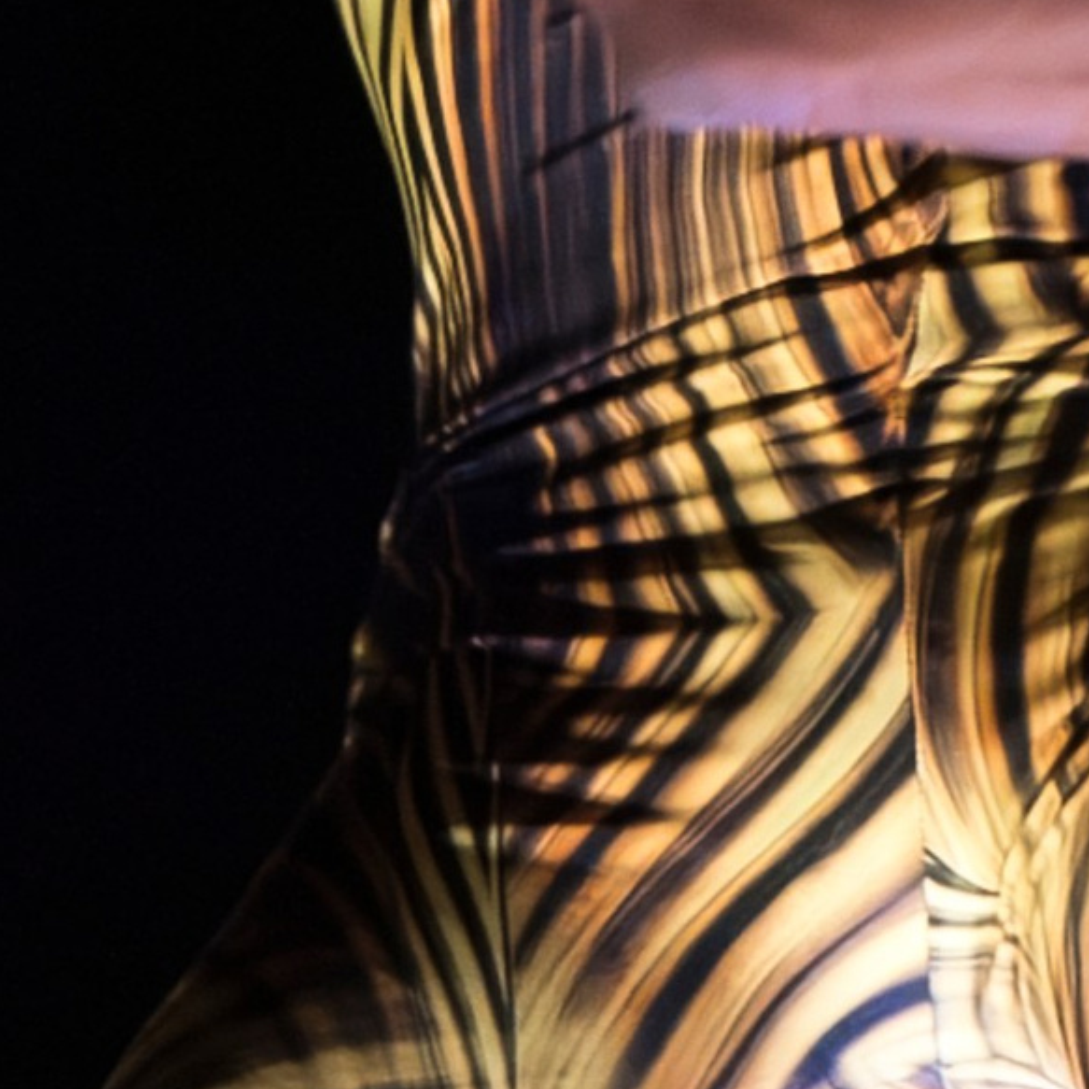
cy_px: 679
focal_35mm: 1594
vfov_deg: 1.1
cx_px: 483
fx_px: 56734
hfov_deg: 1.1
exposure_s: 1/400
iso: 4000
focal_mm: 190
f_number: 2.8
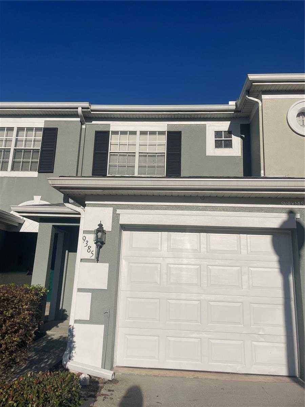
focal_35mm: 26
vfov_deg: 67.3
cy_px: 204
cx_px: 152
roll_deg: -3.1
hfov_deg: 53.1
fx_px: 305
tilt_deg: +13.9
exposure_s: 1/13333
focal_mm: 4.2
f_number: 1.6
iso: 32
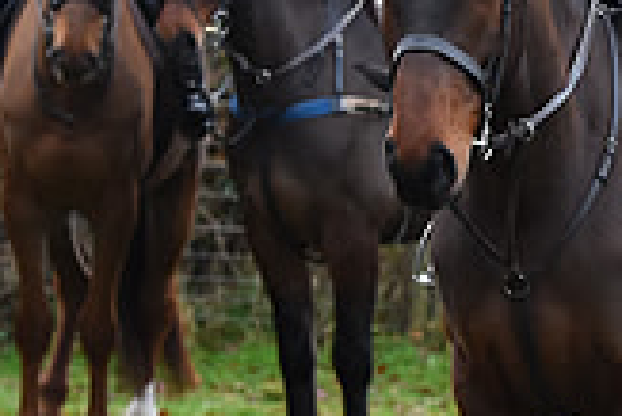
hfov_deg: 5.7
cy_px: 244
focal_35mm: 355
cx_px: 1057
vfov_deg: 3.9
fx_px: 6139
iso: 2500
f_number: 5.6
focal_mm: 100
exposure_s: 1/1000
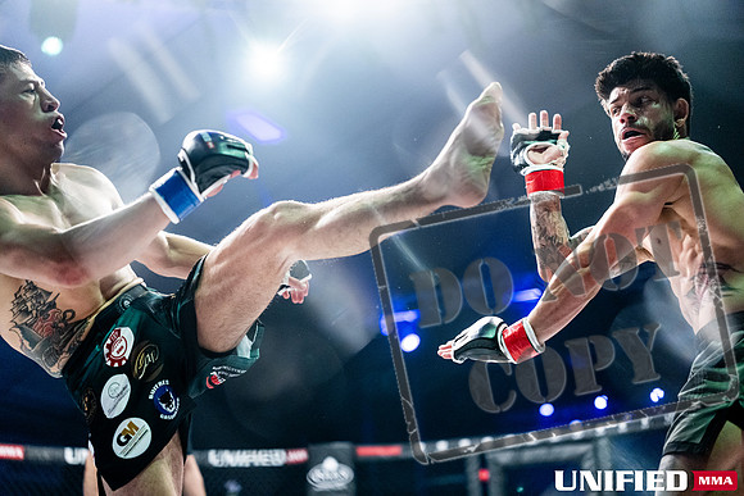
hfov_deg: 39.6
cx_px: 372
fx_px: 1034
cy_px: 248
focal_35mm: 50
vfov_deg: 27.0
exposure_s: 1/1250
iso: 3200
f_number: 2
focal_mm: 50
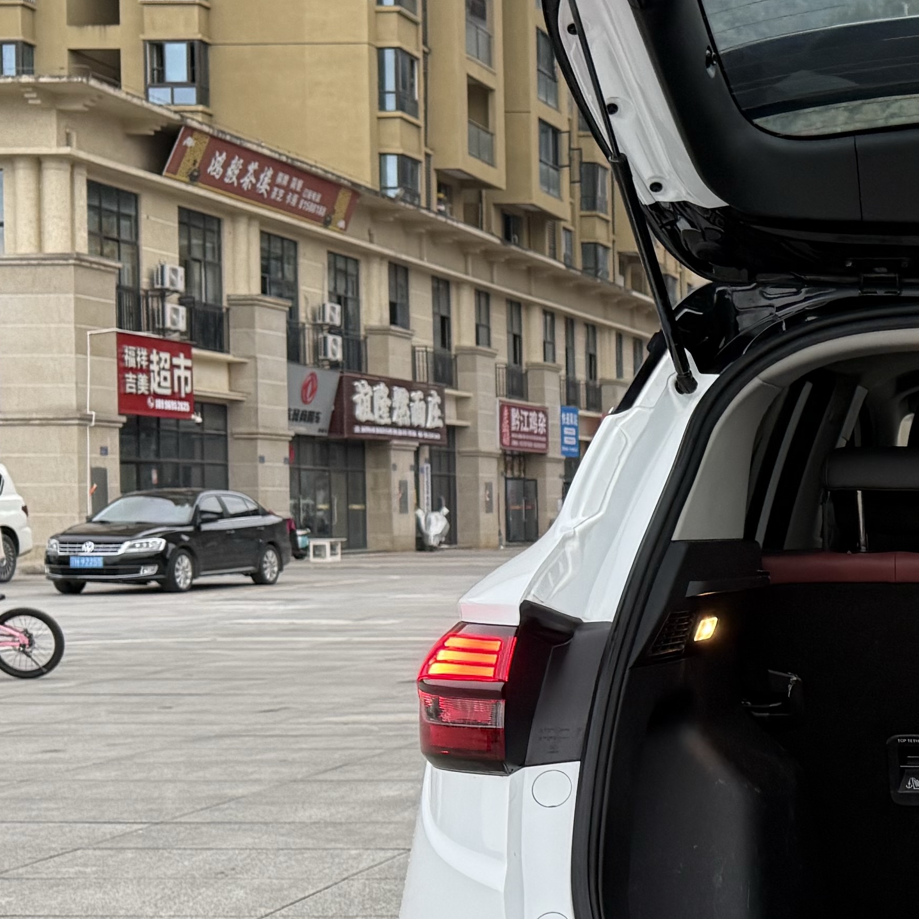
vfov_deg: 24.9
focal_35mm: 69
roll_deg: -0.4
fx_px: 2072
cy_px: 597
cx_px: 1136
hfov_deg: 22.8
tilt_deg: -0.2
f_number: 1.78
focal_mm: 6.76
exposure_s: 1/88
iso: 200
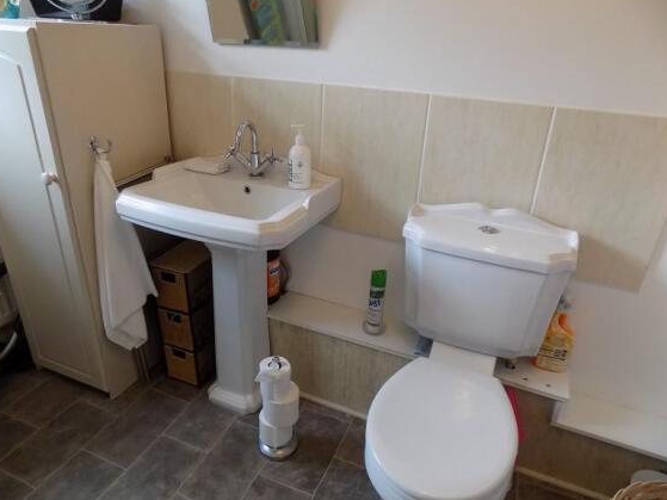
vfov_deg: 56.8
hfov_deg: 71.6
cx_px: 332
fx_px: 462
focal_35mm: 24
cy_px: 252
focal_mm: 4
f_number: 3.1
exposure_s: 1/30
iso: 200
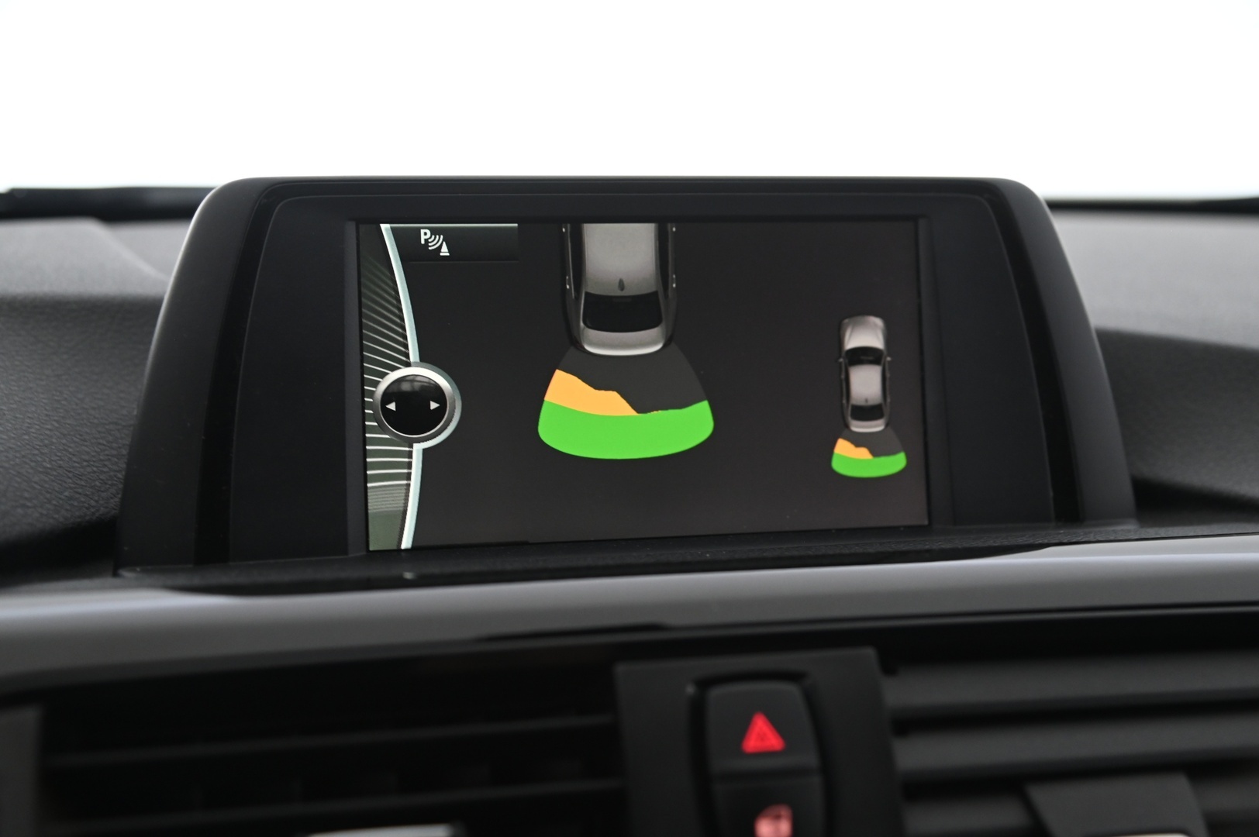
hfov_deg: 41.1
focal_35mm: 48
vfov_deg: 28.0
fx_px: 1677
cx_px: 630
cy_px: 418
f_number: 4
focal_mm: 48
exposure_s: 1/25
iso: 2000
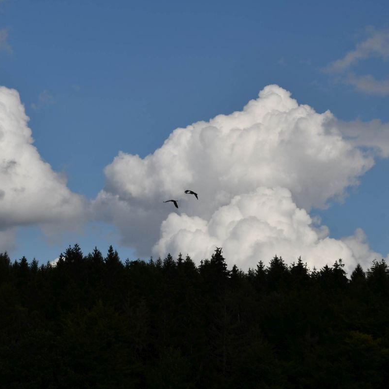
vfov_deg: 10.1
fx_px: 2199
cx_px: 166
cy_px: 195
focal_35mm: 173
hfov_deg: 10.1
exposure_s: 1/500
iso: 100
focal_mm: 90
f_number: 11
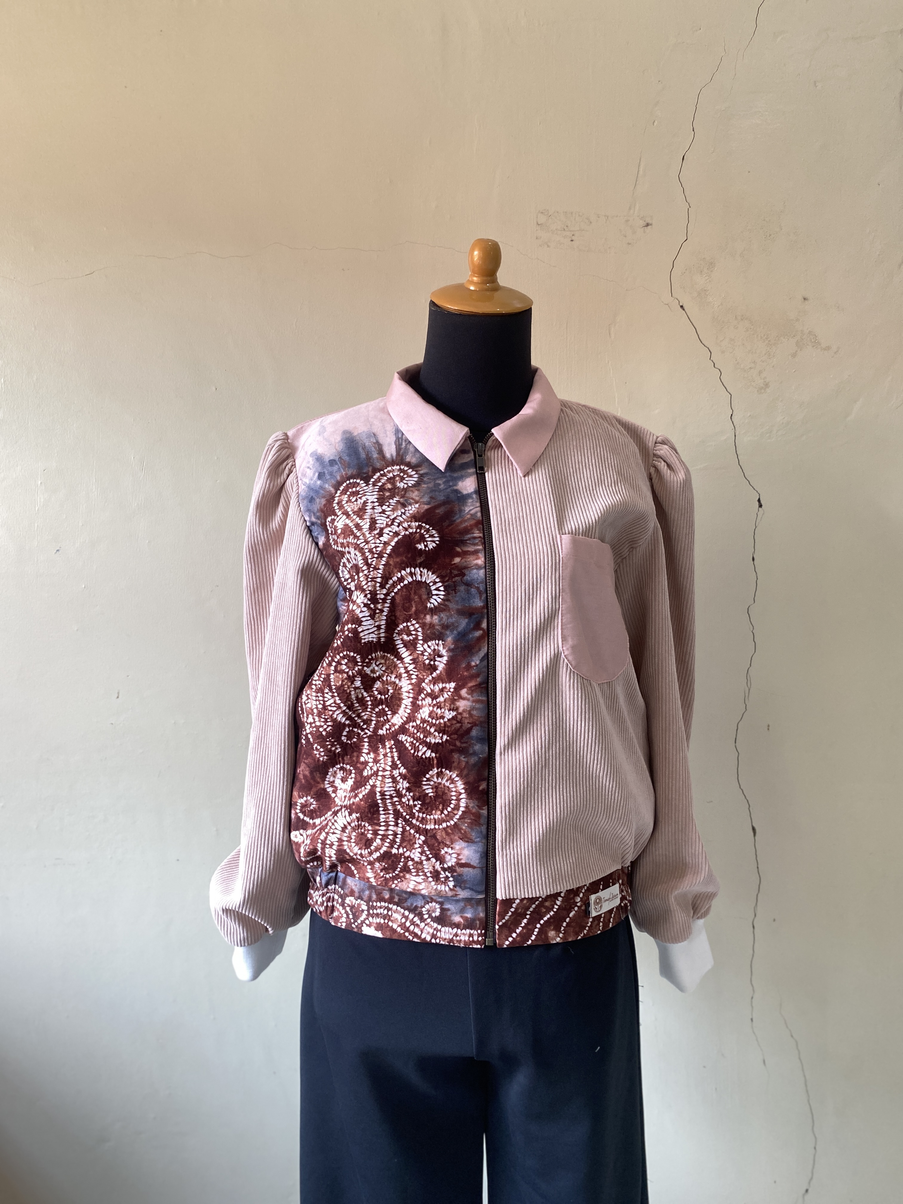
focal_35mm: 26
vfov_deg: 67.3
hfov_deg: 53.1
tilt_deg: -5.6
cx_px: 452
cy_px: 602
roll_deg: +1.7
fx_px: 904
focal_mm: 4.25
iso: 125
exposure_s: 1/106
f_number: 1.8
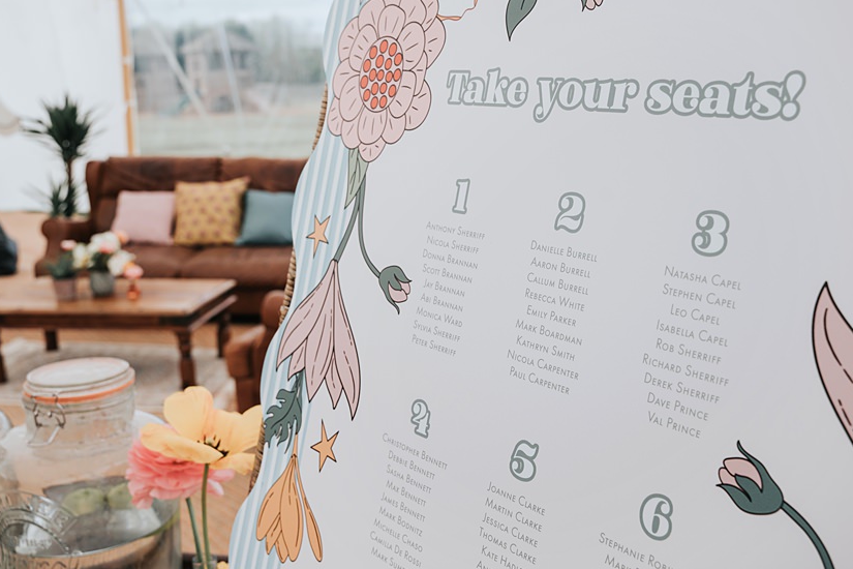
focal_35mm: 40
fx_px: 959
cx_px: 412
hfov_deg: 47.9
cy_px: 244
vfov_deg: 33.0
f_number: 6.3
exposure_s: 1/250
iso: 250
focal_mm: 33.4
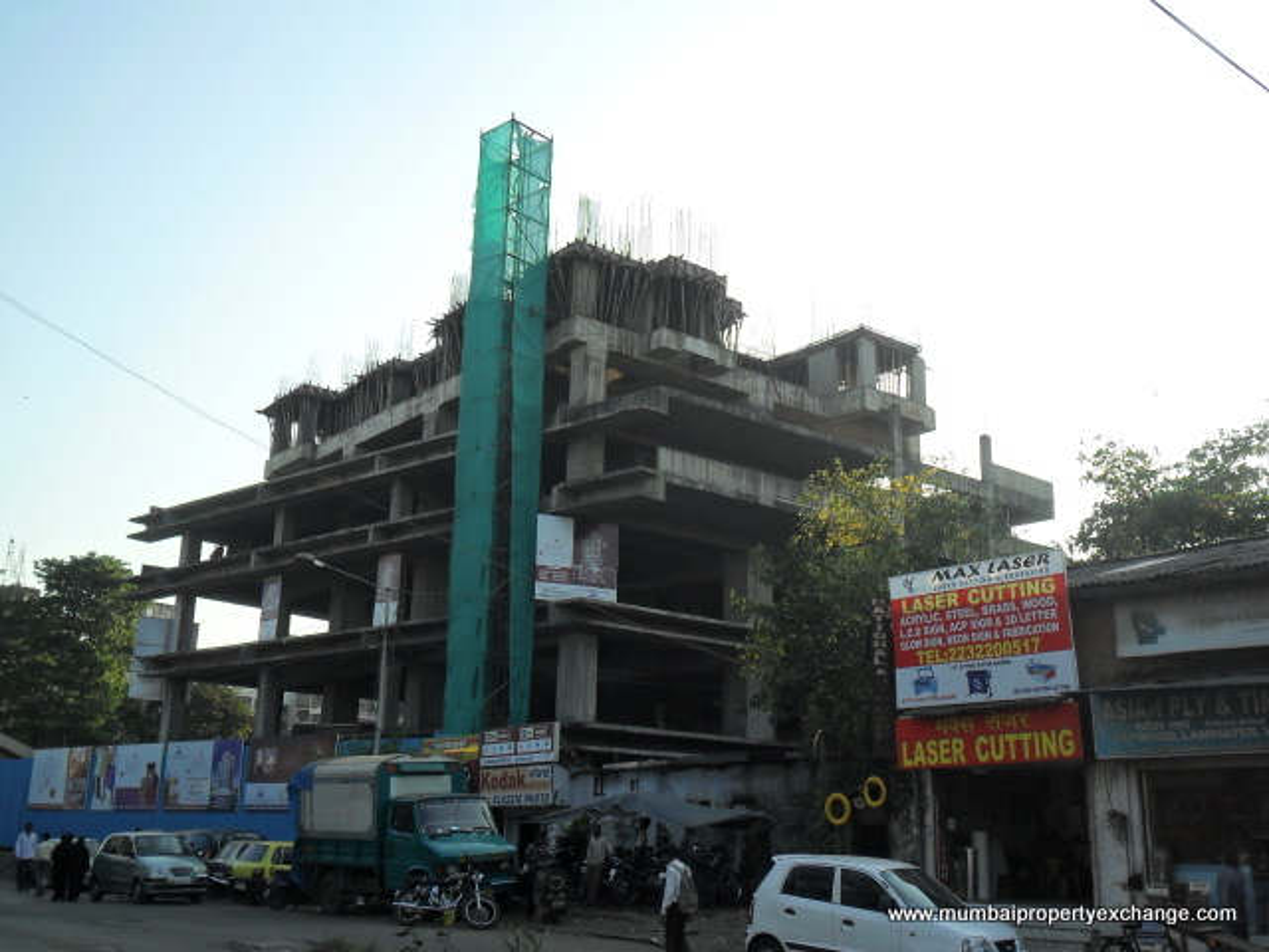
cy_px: 476
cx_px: 634
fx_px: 1356
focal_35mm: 37
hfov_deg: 50.1
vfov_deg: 38.7
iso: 100
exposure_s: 1/350
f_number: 4
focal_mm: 6.6
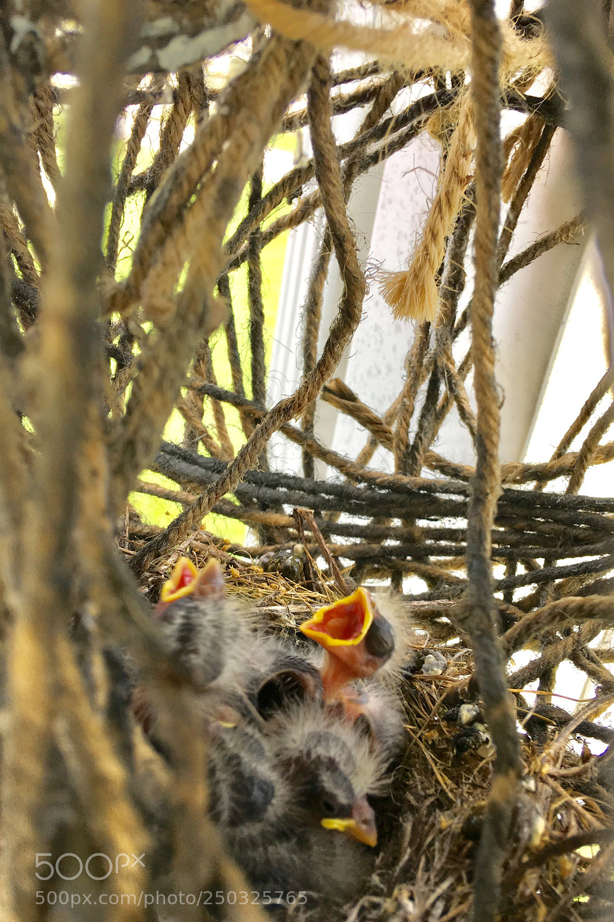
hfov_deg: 42.2
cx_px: 353
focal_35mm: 31
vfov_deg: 60.3
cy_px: 471
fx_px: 793
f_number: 2.2
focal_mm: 4.15
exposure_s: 1/60
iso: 32
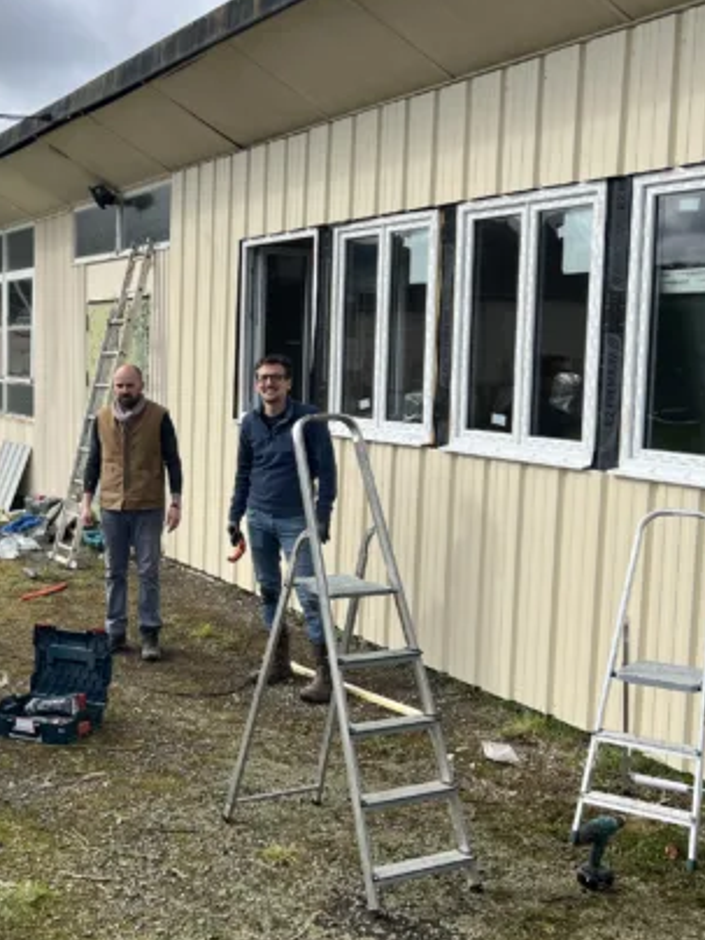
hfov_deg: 30.8
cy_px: 467
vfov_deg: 42.1
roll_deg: -0.4
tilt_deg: -5.8
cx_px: 81
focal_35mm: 45
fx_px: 1222
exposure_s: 1/3165
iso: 50
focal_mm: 5.7
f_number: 1.5
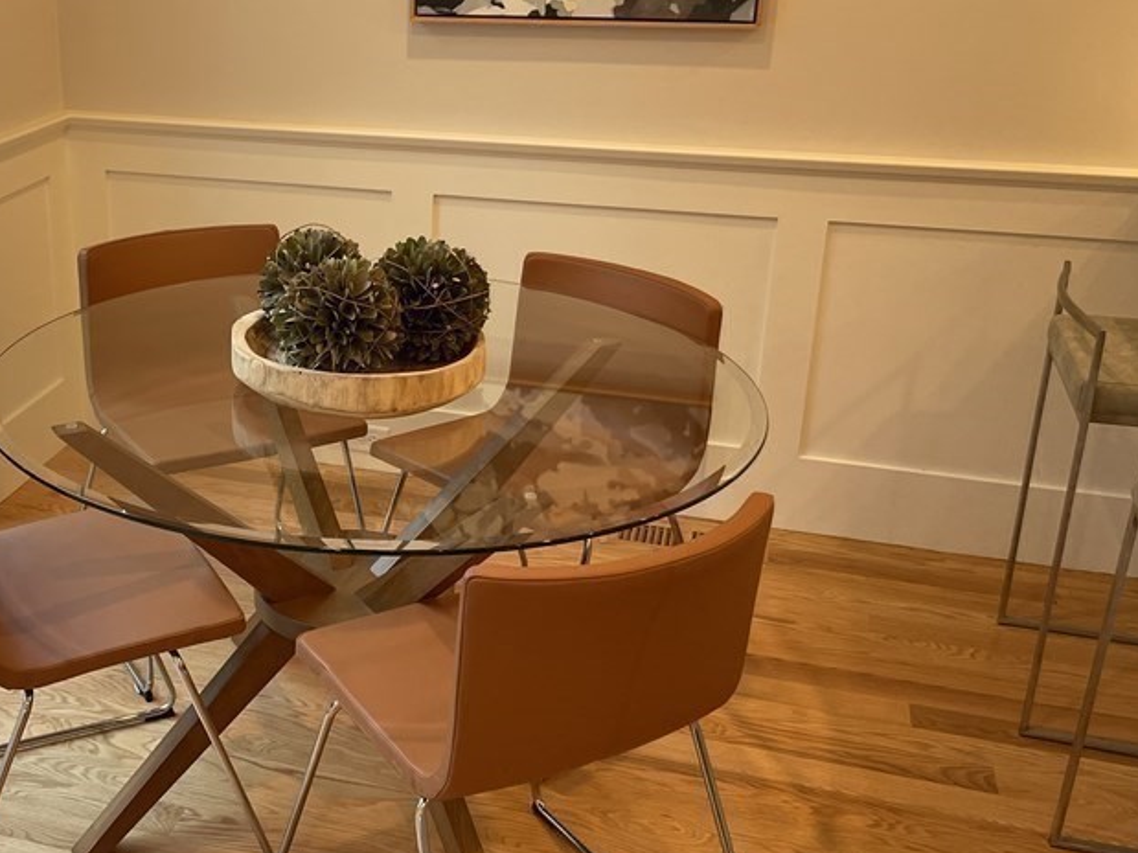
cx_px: 248
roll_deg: +1.0
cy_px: 351
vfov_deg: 33.5
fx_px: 1413
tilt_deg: -21.0
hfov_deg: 42.2
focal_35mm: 43
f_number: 1.6
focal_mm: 4.2
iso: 125
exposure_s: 1/120
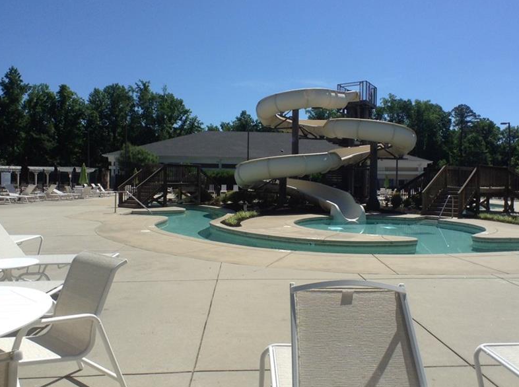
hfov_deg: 43.9
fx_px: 643
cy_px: 187
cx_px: 279
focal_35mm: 43
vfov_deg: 33.5
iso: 25
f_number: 2.4
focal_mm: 3.3
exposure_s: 1/1524
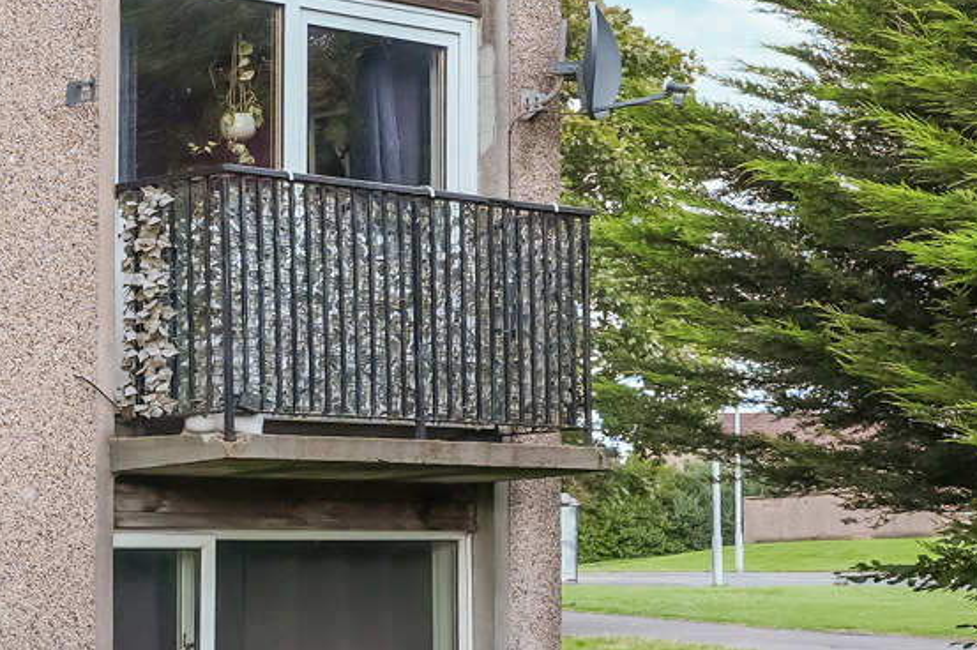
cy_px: -36
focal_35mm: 97
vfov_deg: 13.8
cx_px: -466
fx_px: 2638
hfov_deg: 18.7
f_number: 5.6
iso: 125
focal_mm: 21.5
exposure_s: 1/100
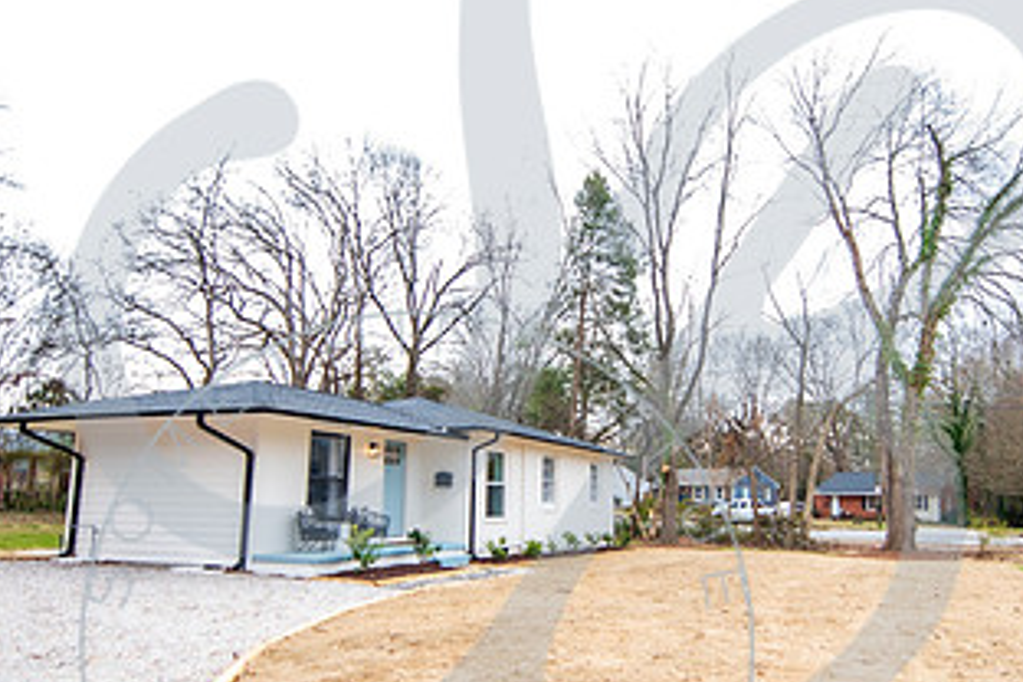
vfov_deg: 49.5
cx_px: 580
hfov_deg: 69.1
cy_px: 372
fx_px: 739
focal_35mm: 26
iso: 200
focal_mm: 14
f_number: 2.8
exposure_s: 1/400
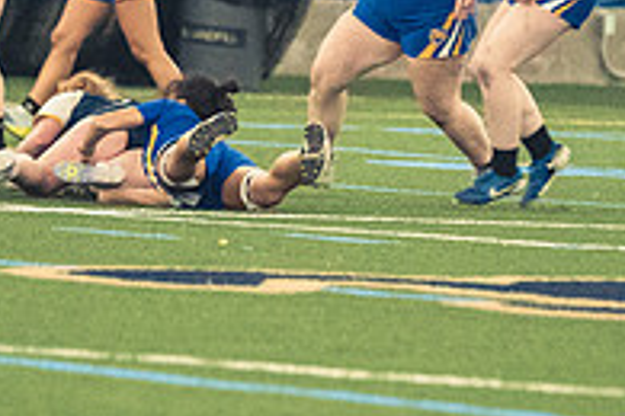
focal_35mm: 893
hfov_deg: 2.3
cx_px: 327
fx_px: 15502
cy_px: 122
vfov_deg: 1.5
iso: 12800
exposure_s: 1/500
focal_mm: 200
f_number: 2.8
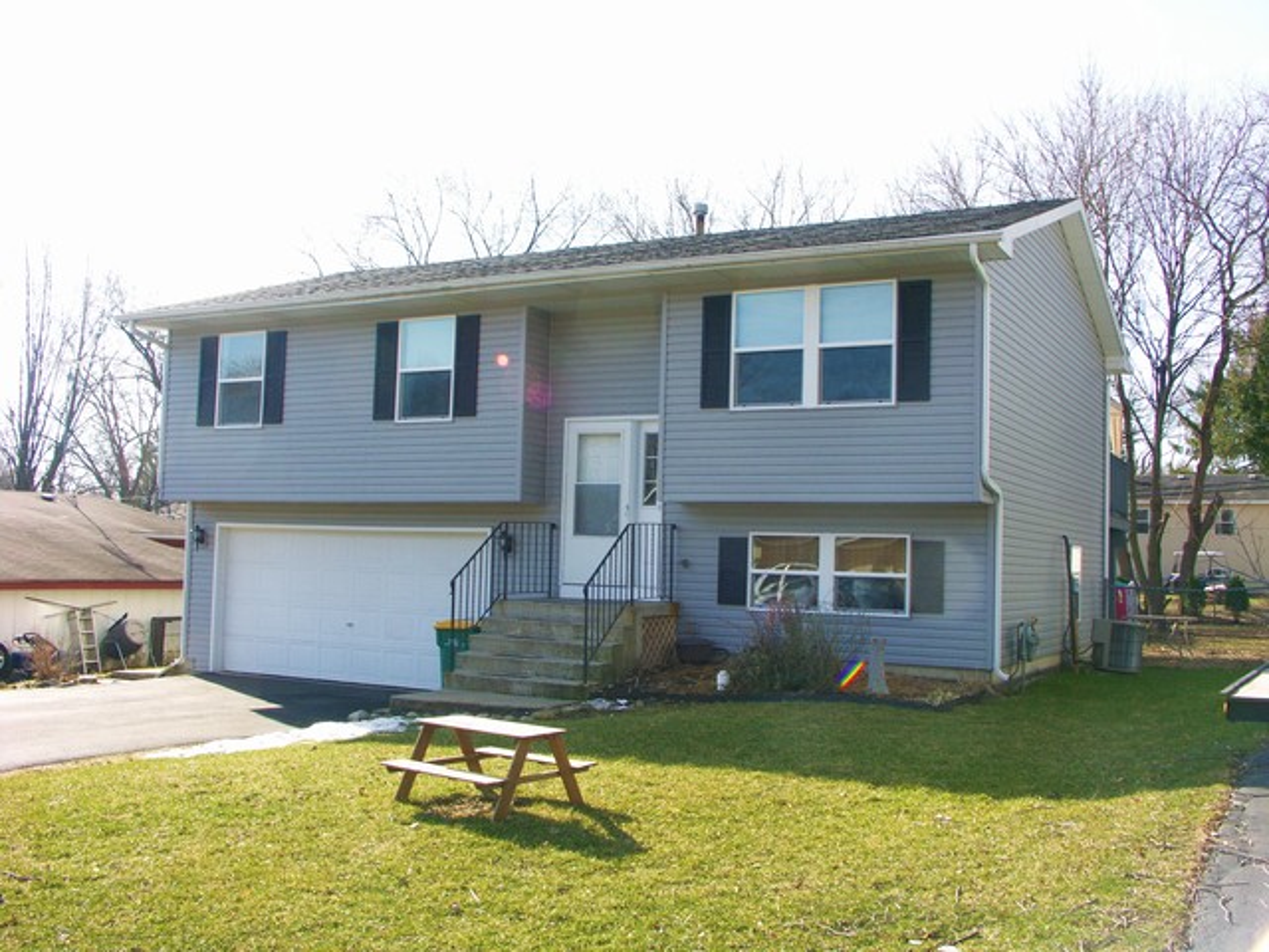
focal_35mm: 33
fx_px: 1210
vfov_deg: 42.9
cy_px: 476
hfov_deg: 55.4
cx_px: 634
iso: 64
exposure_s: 1/200
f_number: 5
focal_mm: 8.66
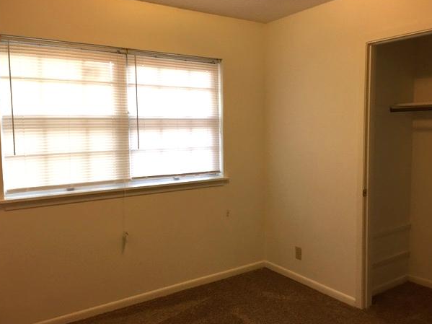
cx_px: 221
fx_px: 387
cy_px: 162
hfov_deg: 58.4
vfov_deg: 45.4
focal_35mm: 31
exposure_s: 1/15
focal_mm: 4.15
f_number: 2.2
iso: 40
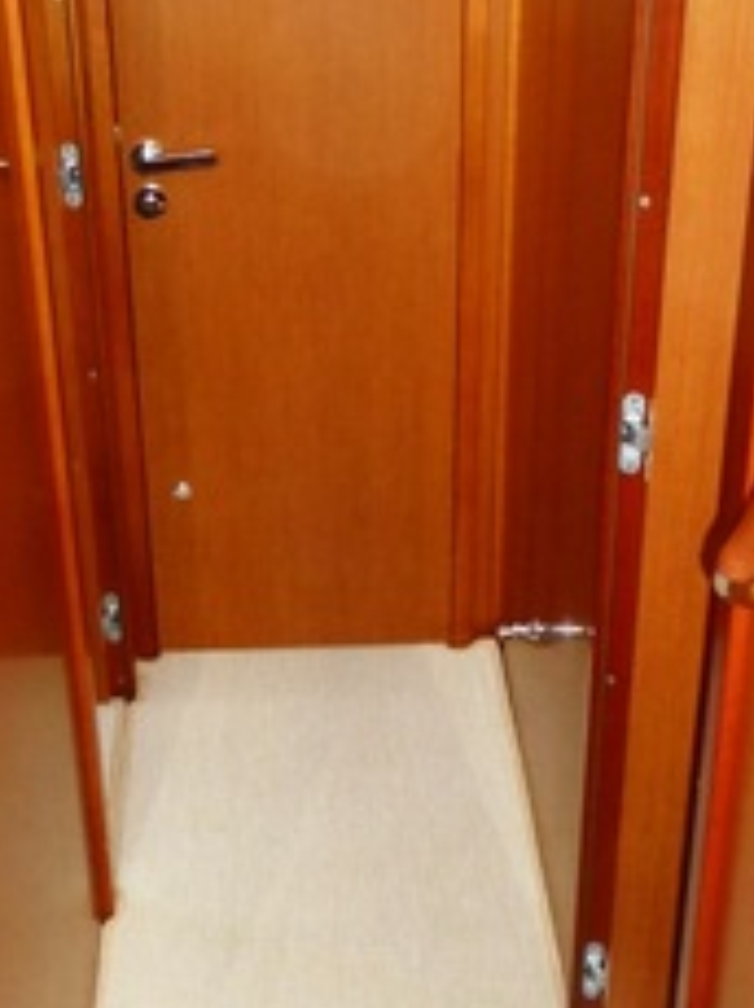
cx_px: 320
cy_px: 552
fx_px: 1775
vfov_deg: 31.7
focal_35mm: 61
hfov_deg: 24.0
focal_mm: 6.1
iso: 800
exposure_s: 1/60
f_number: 3.7
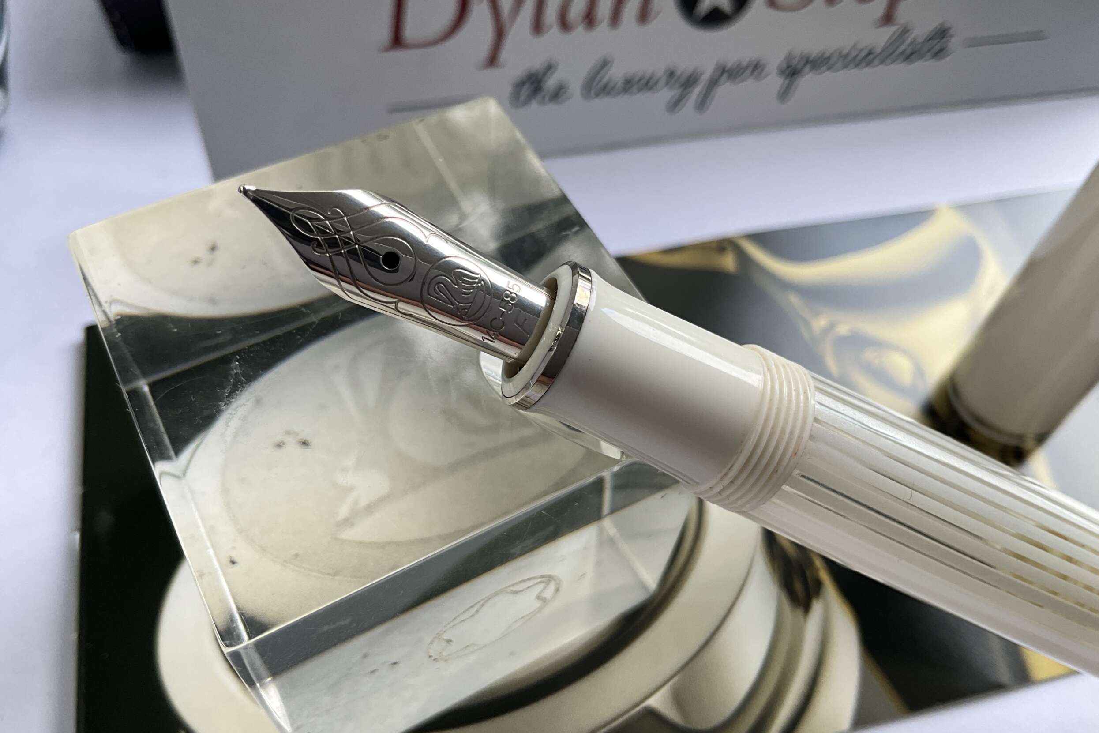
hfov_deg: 60.3
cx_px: 551
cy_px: 353
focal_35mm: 31
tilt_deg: -56.7
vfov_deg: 42.3
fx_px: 946
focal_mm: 3
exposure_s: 1/122
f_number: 1.8
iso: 32
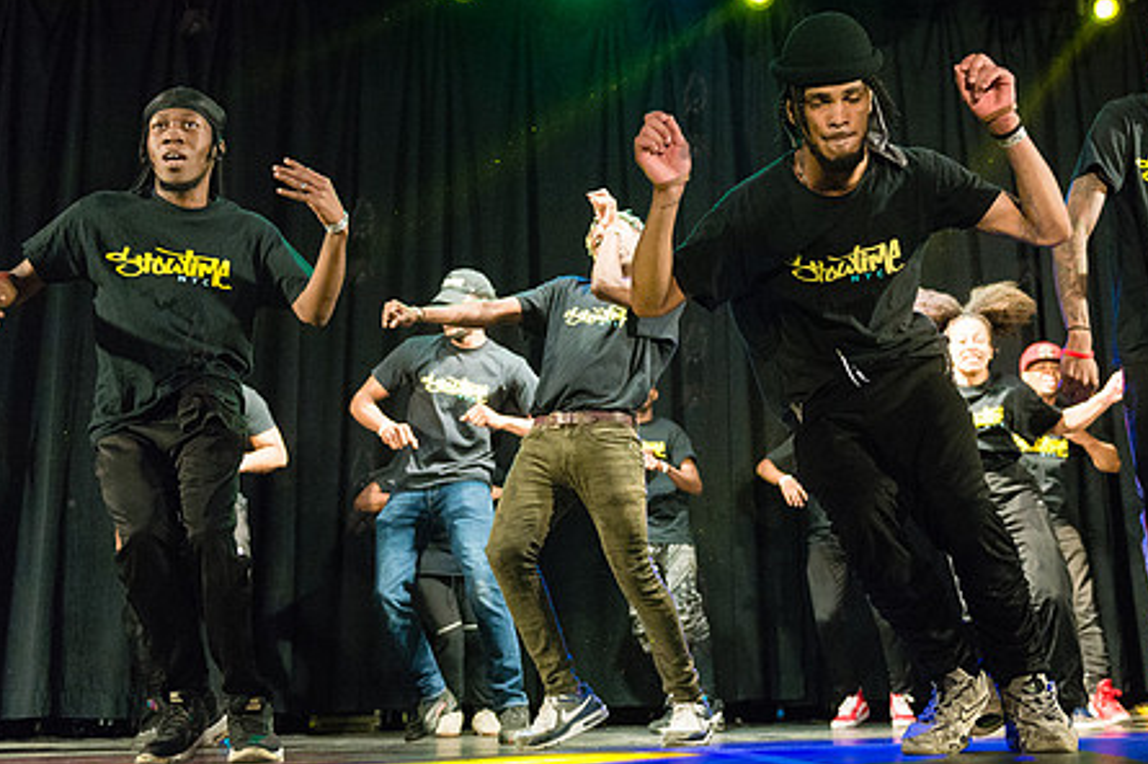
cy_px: 363
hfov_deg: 44.3
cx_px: 694
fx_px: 1402
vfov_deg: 30.5
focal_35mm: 44
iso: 4000
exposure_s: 1/1000
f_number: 2.8
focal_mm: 32
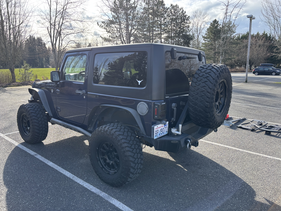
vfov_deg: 53.1
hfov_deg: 67.3
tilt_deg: -10.8
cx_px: 140
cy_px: 106
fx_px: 211
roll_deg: +0.2
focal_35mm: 26
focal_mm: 5.96
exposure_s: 1/742
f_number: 1.6
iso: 50
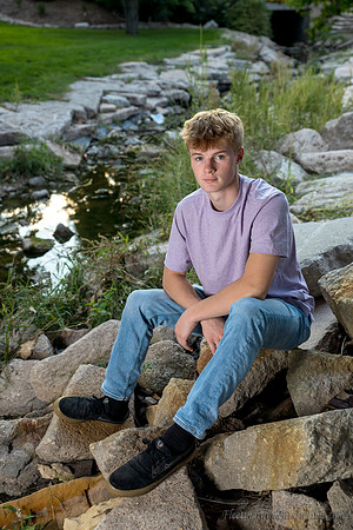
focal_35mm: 45
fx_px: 662
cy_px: 265
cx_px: 176
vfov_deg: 43.6
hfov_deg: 29.9
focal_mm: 45
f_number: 4
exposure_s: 1/160
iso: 125
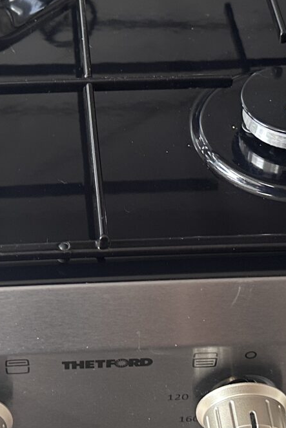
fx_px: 917
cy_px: 122
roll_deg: +1.2
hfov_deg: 17.7
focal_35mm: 77
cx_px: 87
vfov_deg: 26.1
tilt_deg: -41.5
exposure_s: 1/60
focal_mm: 6.86
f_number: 1.78
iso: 250
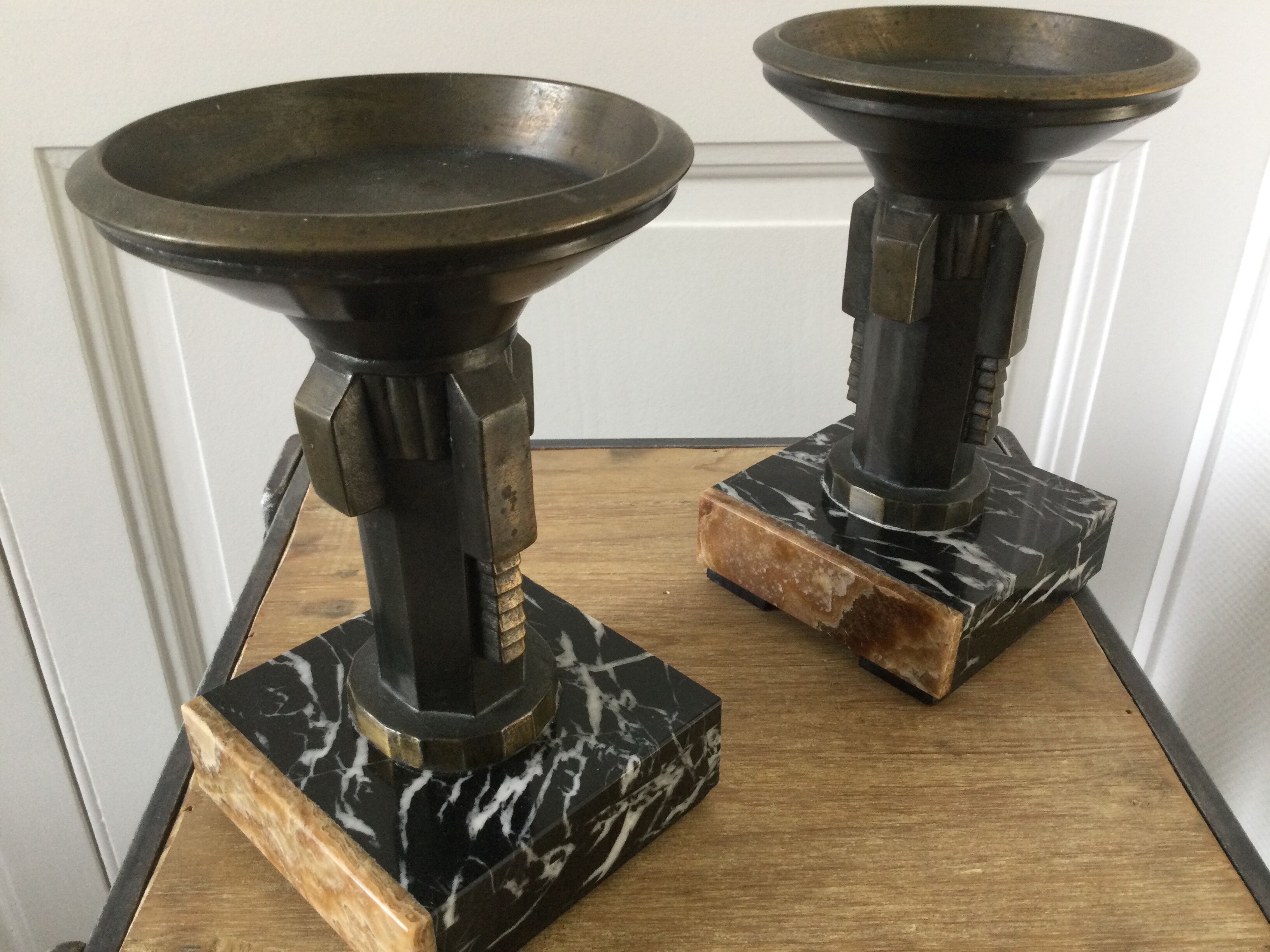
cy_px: 476
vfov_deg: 45.4
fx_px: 1137
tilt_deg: -31.2
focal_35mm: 31
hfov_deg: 58.4
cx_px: 635
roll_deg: -0.5
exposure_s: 1/33
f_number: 2.4
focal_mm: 3.3
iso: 100
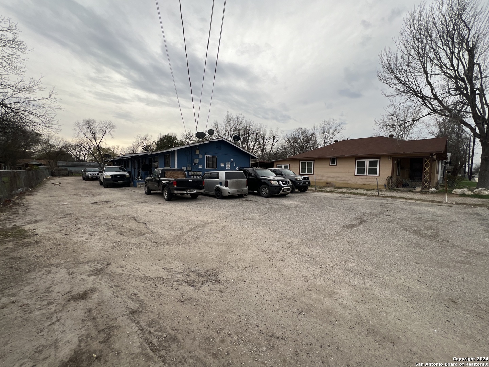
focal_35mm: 13
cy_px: 184
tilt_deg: -3.5
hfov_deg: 106.2
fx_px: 184
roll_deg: -0.9
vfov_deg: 89.9
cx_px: 244
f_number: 1.8
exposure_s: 1/168
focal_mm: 1.57
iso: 32
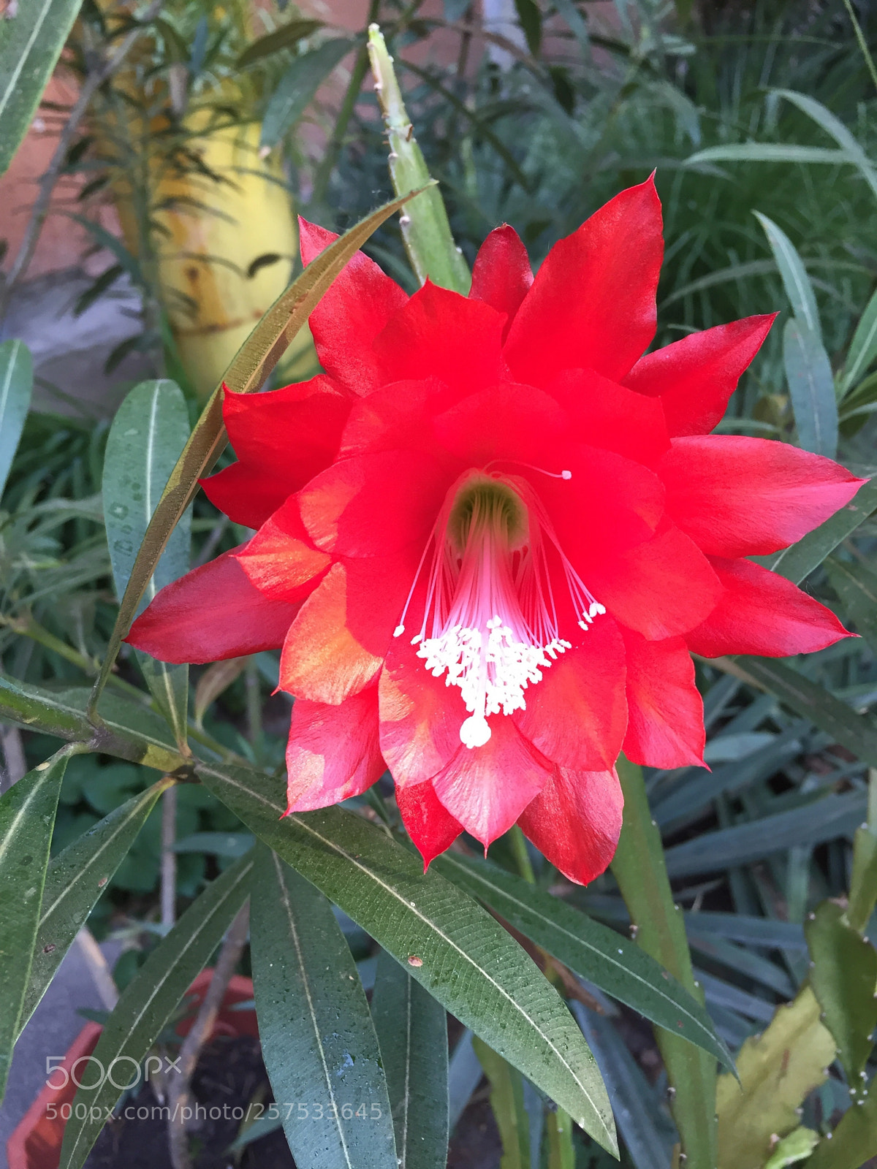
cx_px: 438
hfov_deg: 48.2
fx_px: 980
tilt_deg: -36.6
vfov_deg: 61.7
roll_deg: +7.4
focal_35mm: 29
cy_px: 584
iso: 50
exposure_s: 1/33
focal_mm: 4.15
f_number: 2.2
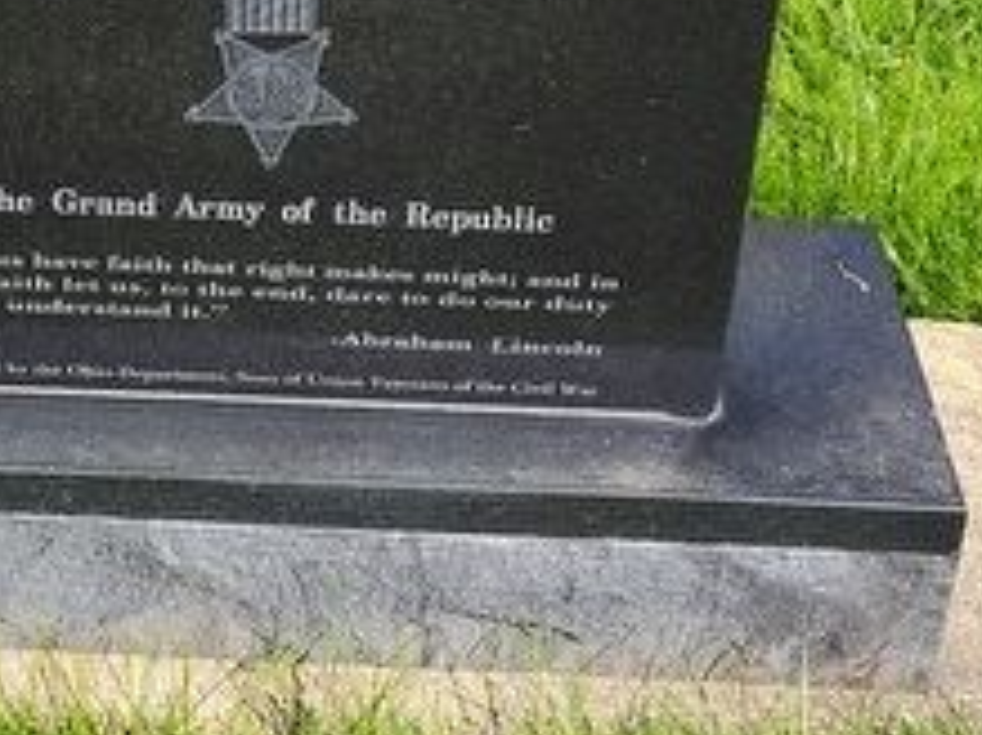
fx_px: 2382
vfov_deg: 17.0
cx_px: 251
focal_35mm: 84
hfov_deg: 23.1
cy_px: -90
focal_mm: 5.56
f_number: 1.8
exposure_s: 1/603
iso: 100
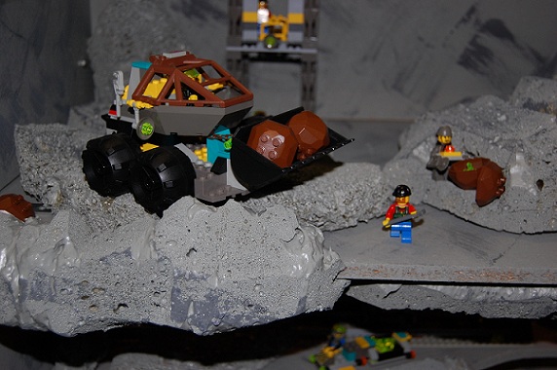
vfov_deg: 29.8
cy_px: 185
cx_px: 278
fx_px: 695
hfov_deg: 43.6
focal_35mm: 45
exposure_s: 1/60
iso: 400
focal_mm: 30
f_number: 4.2
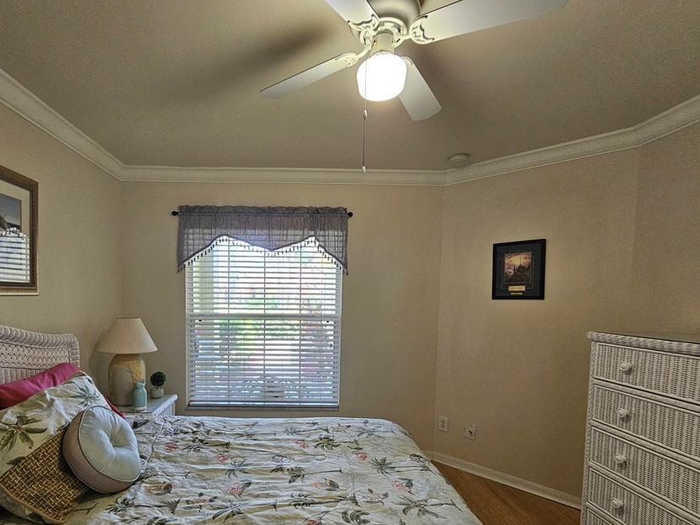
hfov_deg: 93.8
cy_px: 315
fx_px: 324
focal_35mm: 16
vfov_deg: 77.2
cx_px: 297
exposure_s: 1/60
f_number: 2.2
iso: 320
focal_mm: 2.2
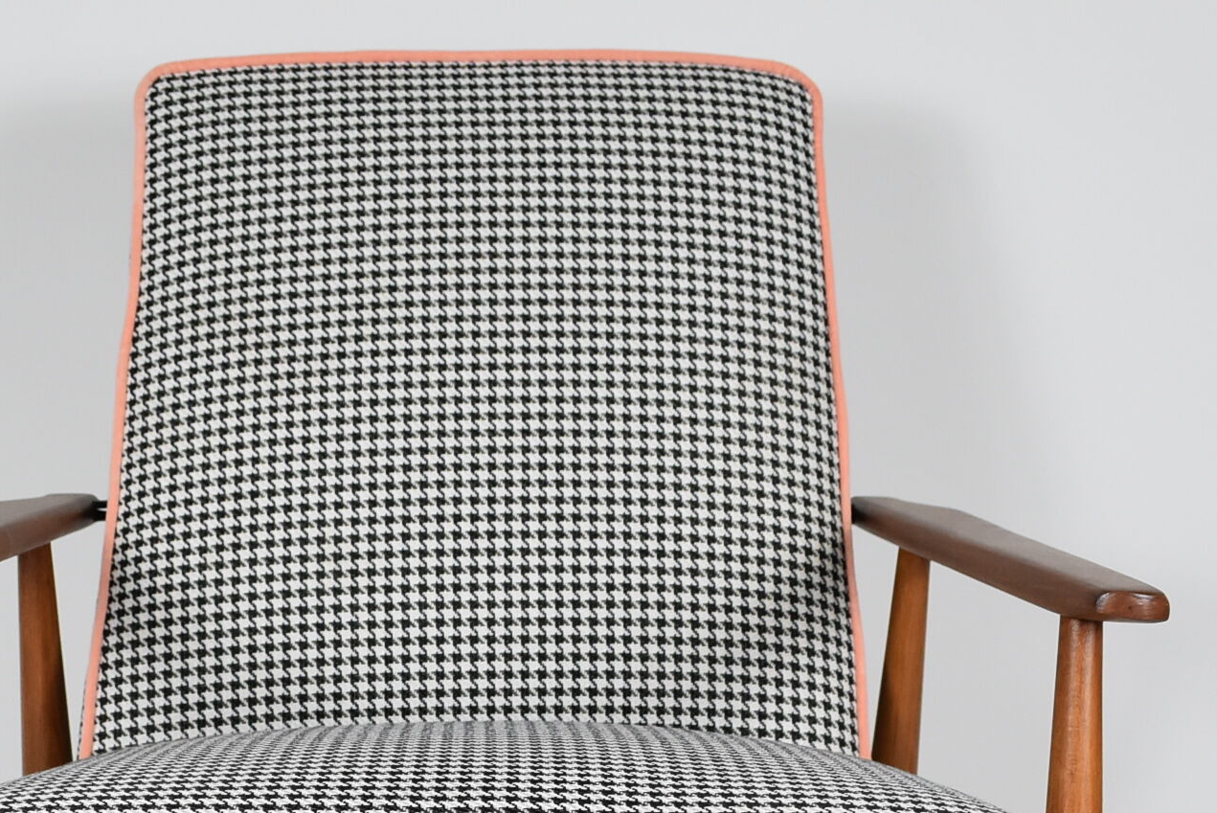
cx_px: 496
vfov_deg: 17.8
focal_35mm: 74
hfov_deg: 27.2
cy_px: 881
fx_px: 2509
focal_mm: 21
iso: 800
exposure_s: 1/125
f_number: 5.6
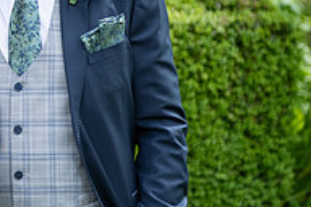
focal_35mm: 212
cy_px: 17
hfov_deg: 9.6
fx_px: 1831
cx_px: -62
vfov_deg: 6.5
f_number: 3.5
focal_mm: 70
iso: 400
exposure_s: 1/1000
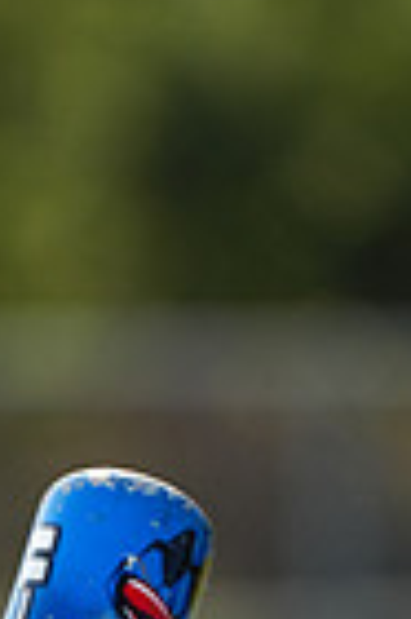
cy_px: 1247
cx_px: -373
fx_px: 14111
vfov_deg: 2.5
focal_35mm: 822
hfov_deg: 1.7
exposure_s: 1/250
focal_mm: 198
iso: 50
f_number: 5
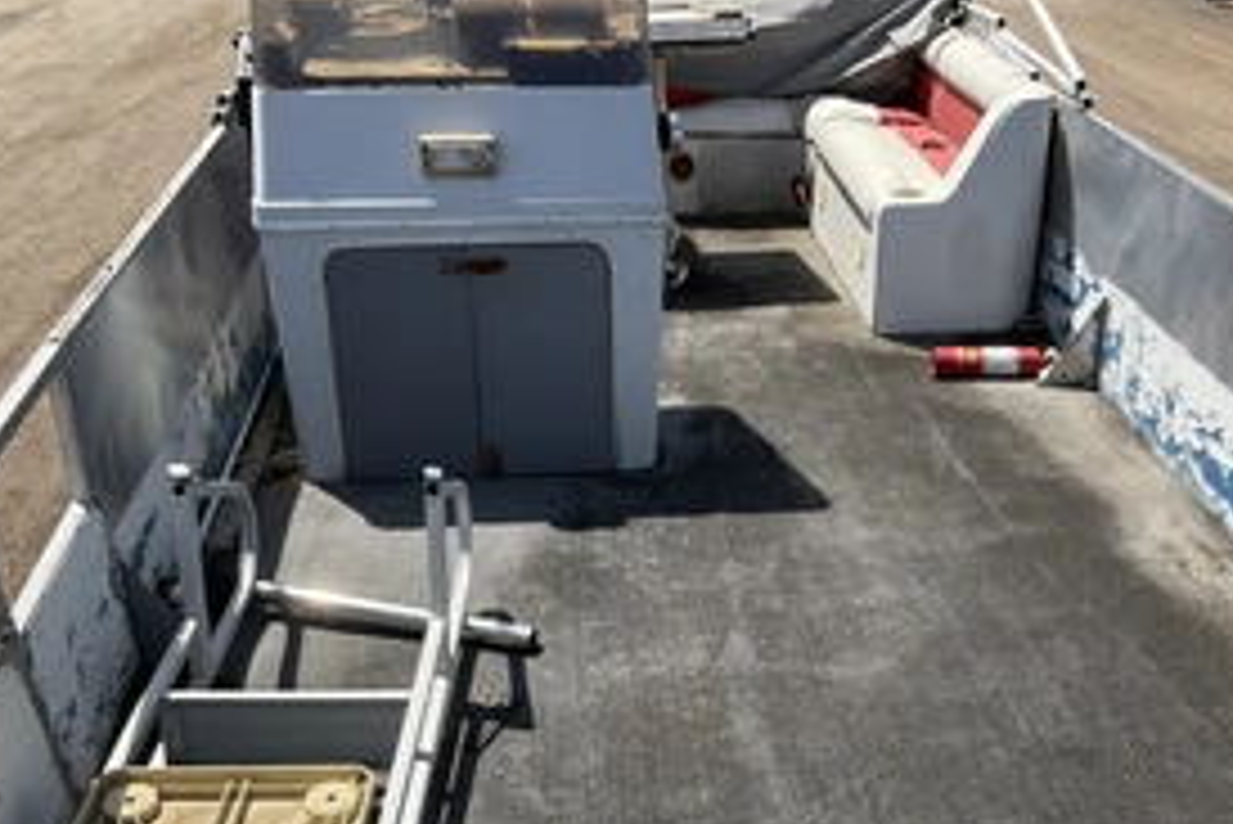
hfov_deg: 44.3
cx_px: 724
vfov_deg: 30.0
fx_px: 1508
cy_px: 626
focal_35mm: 44
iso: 25
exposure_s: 1/1730
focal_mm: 3
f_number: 1.8
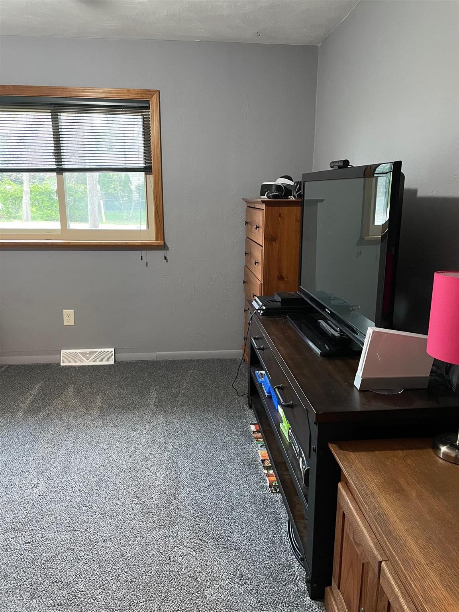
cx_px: 230
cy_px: 306
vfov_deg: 67.3
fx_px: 460
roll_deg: -0.2
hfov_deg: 53.1
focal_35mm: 26
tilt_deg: -13.2
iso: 640
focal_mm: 4.2
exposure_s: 1/40
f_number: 1.6
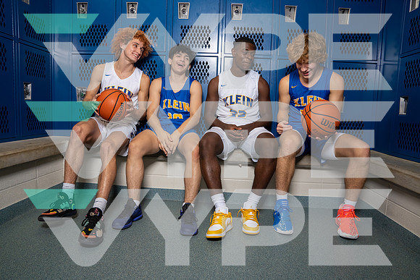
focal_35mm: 24
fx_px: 280
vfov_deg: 53.2
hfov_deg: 73.7
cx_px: 210
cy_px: 140
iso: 800
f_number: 8
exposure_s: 1/200
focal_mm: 24
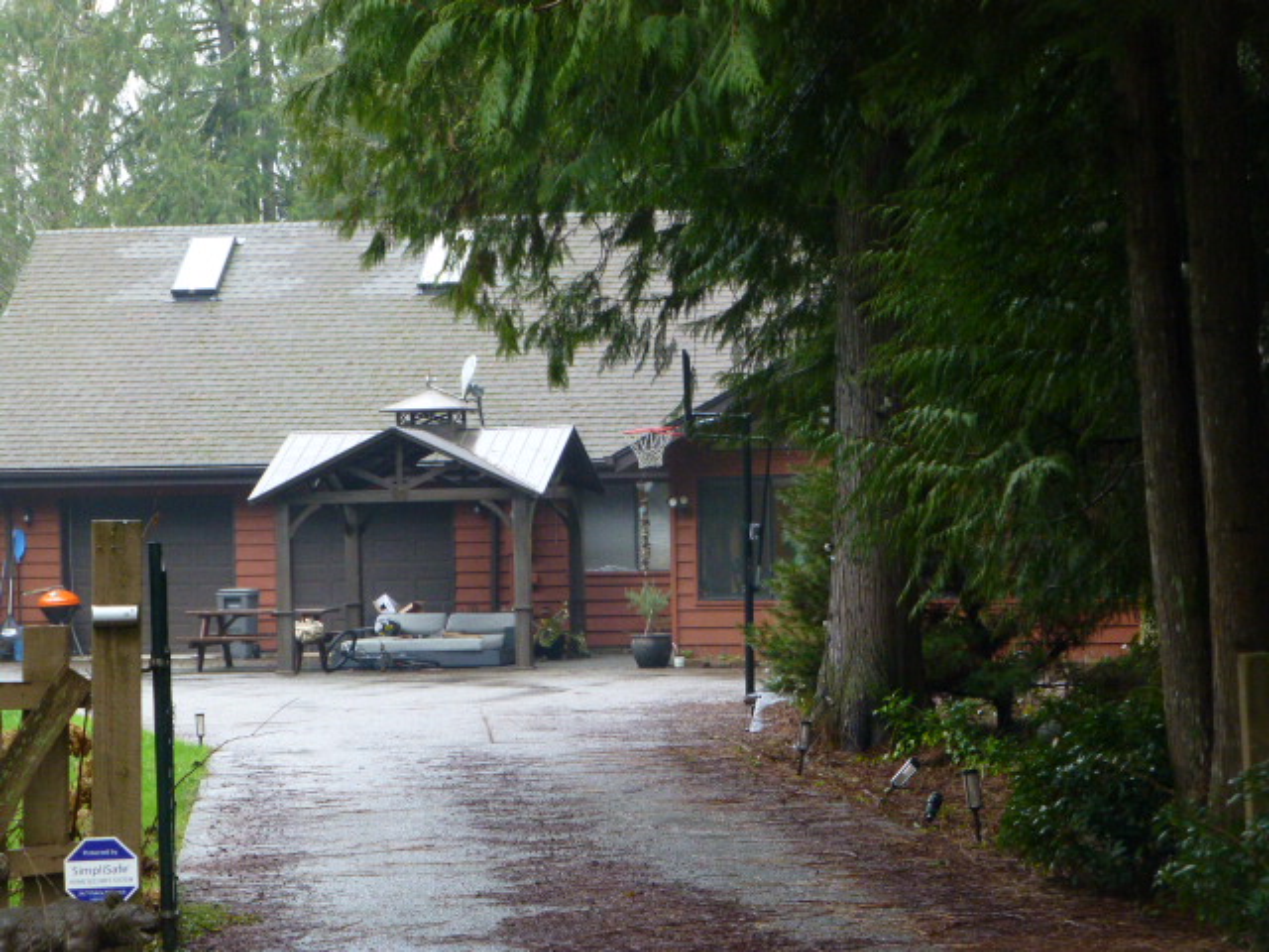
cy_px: 476
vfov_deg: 14.5
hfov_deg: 19.3
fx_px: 3739
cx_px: 634
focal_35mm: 102
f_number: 5.3
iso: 640
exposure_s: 1/160
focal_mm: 18.2
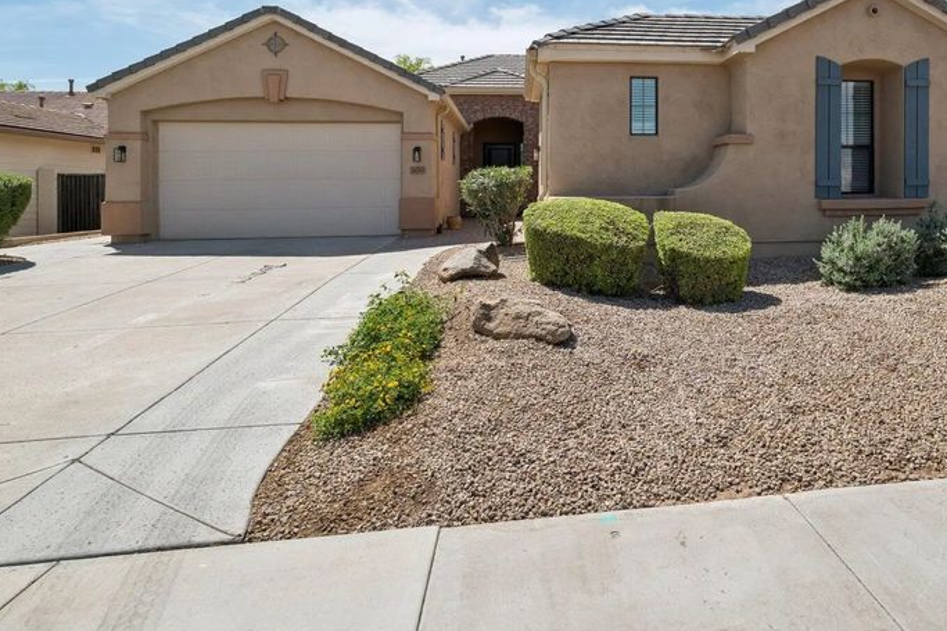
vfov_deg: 58.8
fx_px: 552
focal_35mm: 21
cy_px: 239
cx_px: 600
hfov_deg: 79.5
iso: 400
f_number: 8
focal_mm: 14
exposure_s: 1/1250
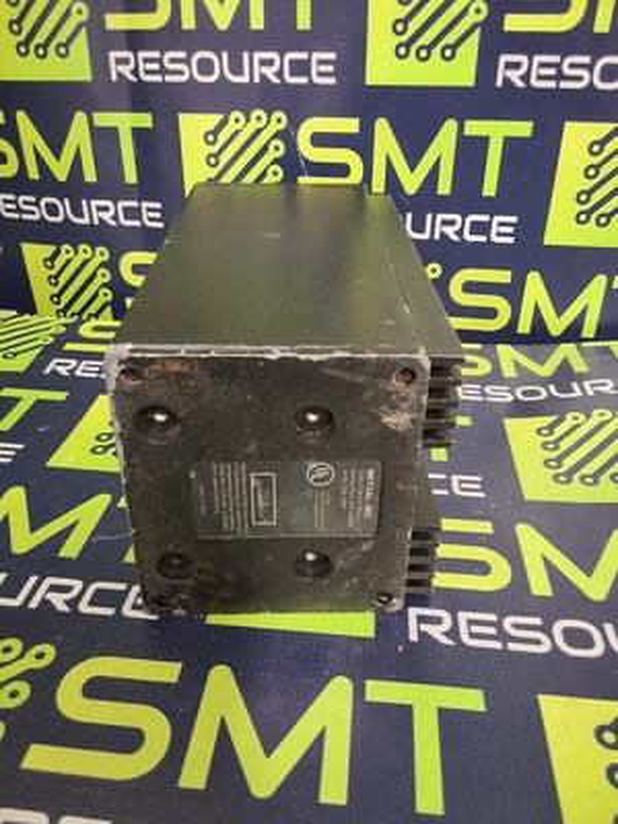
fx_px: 667
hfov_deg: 49.7
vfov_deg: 63.4
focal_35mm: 28
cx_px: 309
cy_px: 412
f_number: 1.9
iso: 250
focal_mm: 2.91
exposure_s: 1/24
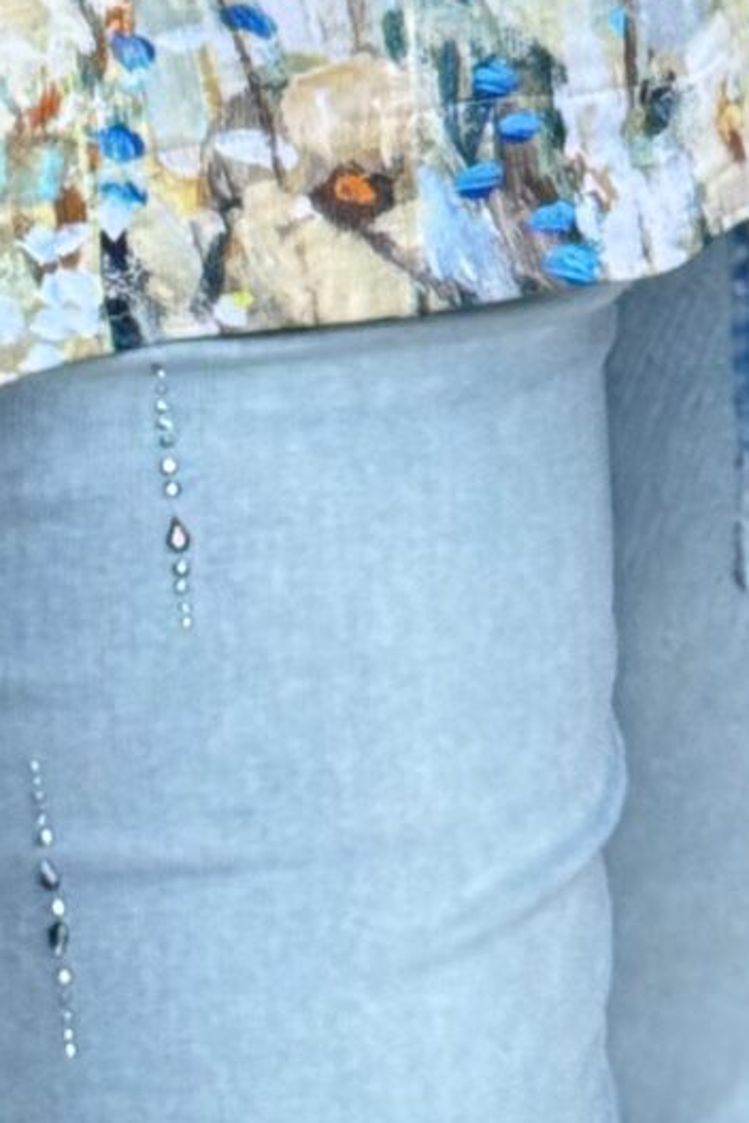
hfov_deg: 5.7
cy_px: -1321
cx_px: 472
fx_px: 7552
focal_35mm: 242
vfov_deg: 8.0
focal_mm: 6.76
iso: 64
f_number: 1.78
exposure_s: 1/1681
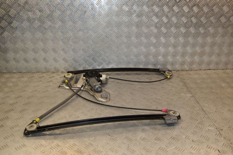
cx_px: 116
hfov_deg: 53.2
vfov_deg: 36.8
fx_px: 233
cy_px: 78
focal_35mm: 36
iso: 800
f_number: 6.3
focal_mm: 24
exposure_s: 1/200
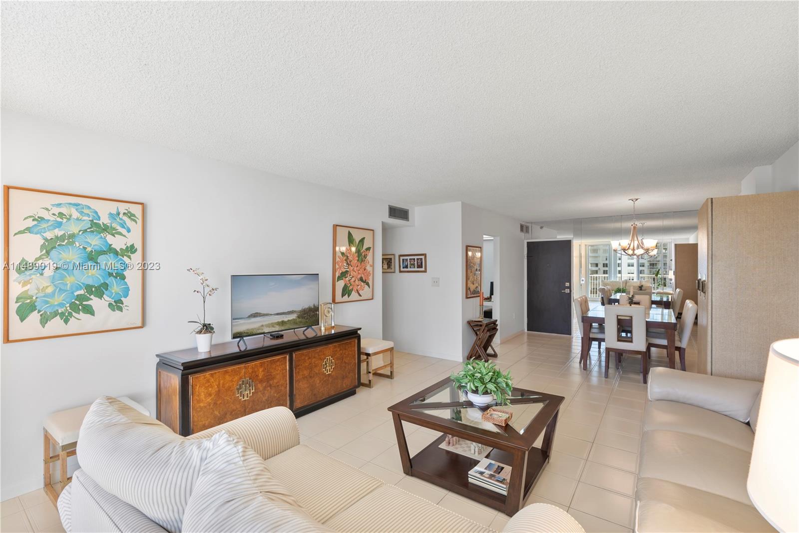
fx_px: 355
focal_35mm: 16
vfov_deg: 73.7
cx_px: 400
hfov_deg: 96.7
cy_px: 266
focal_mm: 16
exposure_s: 1
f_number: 9
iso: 100
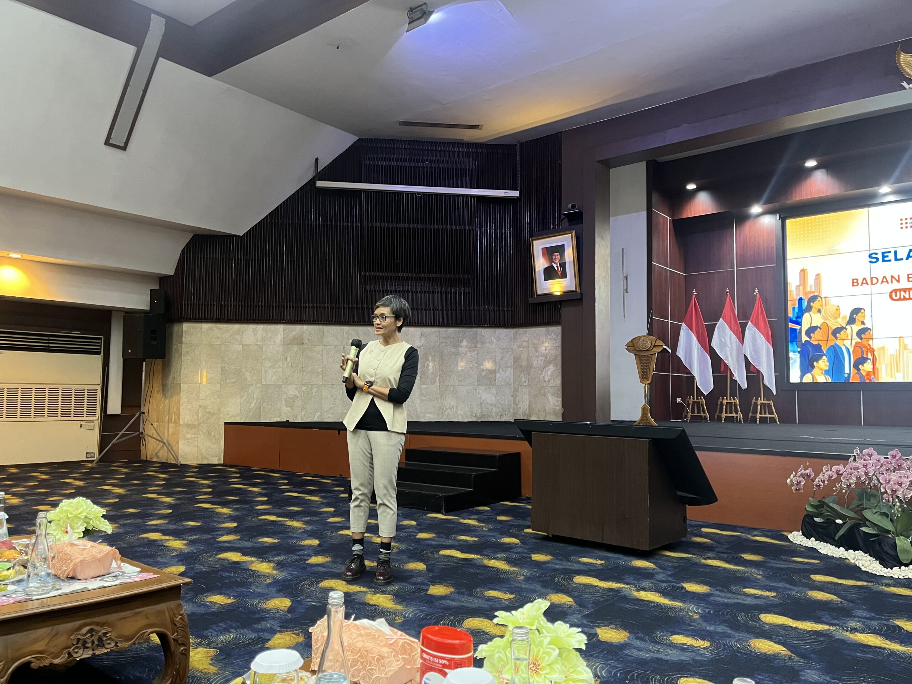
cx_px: 456
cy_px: 342
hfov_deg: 67.3
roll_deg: -0.2
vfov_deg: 53.1
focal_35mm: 26
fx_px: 685
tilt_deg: +3.5
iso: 500
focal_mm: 5.1
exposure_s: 1/50
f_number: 1.6
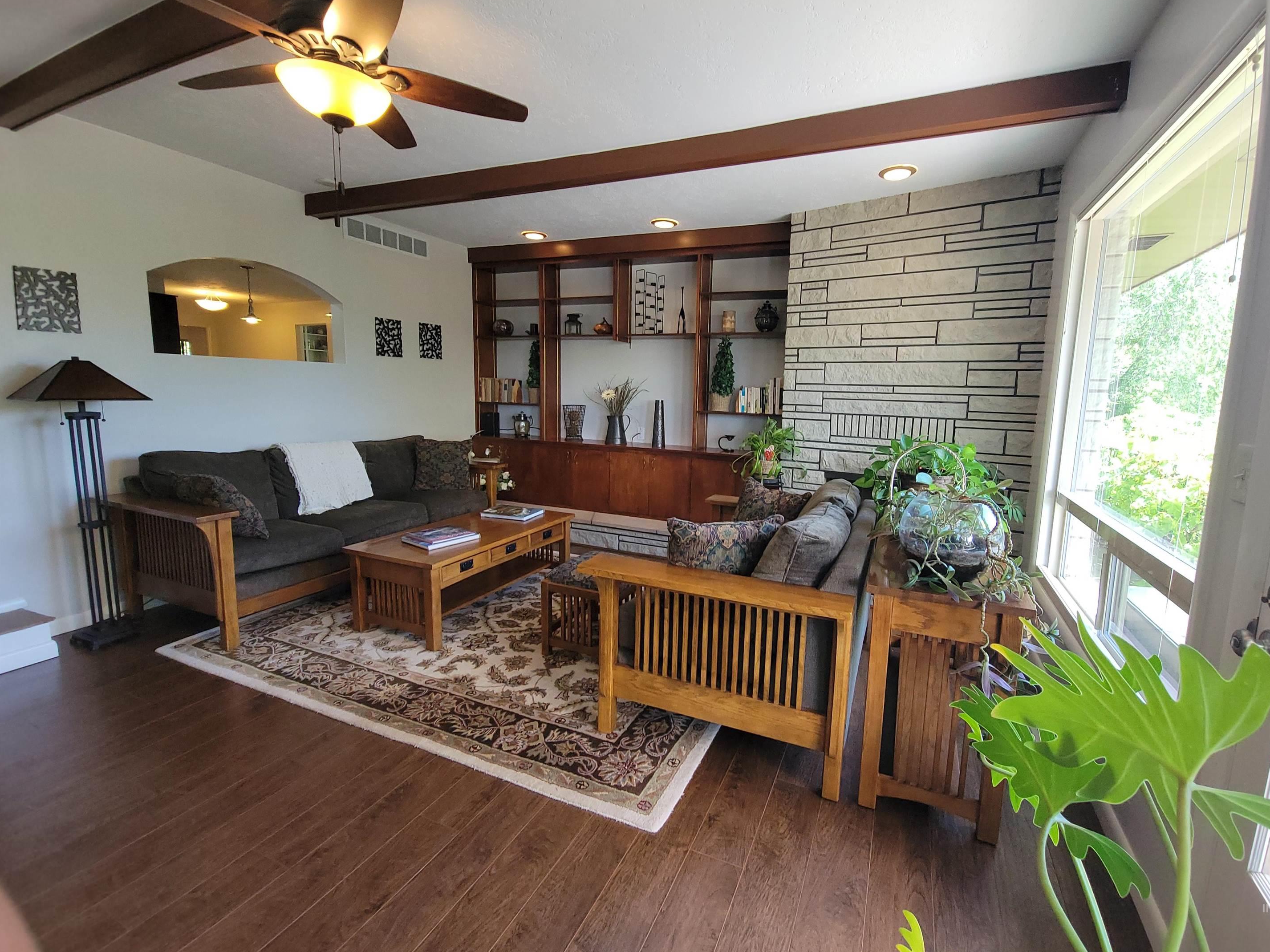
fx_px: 514
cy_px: 442
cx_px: 682
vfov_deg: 85.5
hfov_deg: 101.9
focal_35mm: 14
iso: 125
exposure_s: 1/60
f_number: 2.2
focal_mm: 2.2
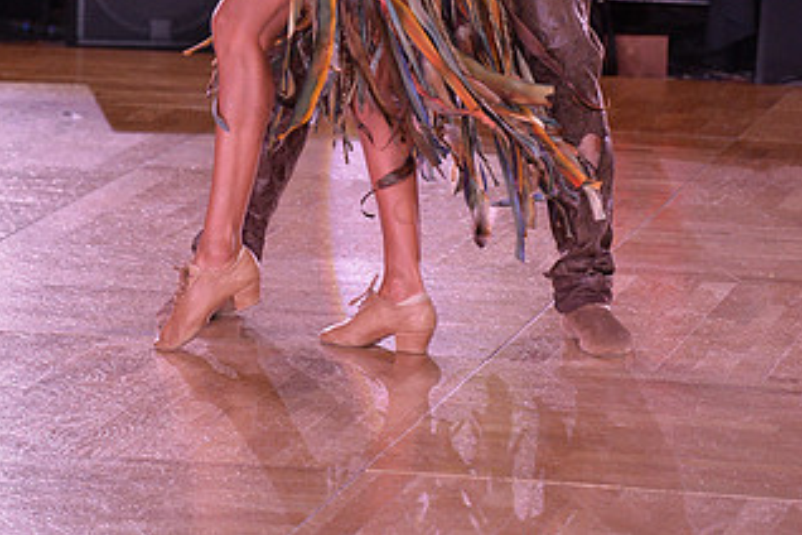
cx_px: 480
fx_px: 6282
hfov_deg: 7.3
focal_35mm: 282
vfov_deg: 4.8
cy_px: -194
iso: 2000
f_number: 6.3
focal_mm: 155
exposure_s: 1/250
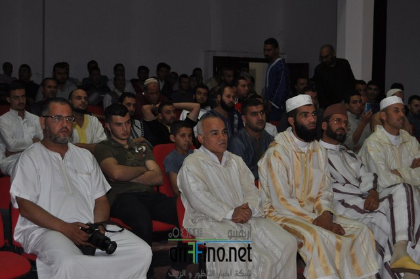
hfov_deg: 27.0
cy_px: 140
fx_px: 874
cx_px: 210
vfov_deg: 18.1
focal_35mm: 75
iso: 800
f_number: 5.6
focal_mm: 50
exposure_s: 1/60
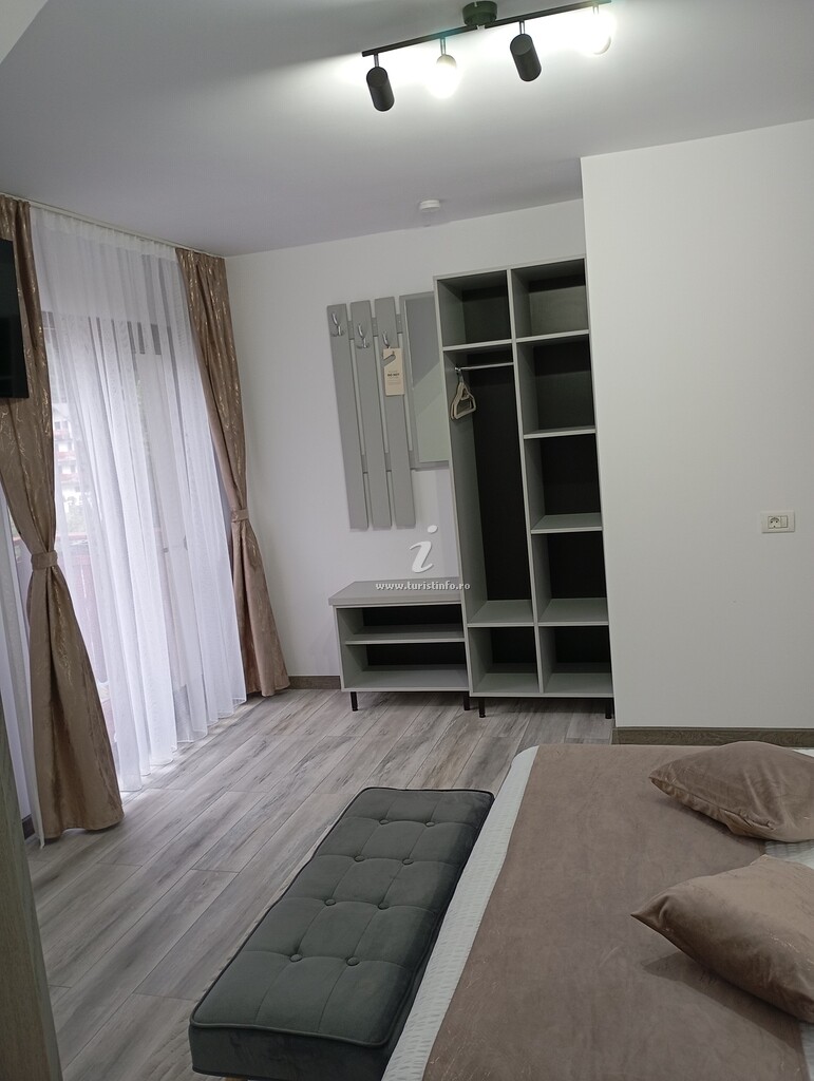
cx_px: 407
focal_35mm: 28
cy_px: 540
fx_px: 876
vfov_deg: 63.4
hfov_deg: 49.9
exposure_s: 1/50
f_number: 1.8
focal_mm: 4.27
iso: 433
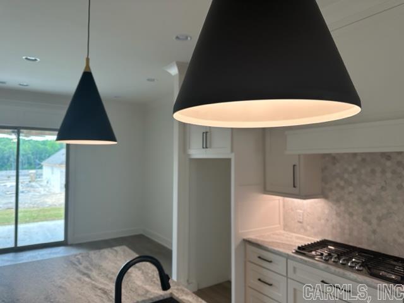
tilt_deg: +0.7
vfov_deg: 56.8
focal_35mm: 24
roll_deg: -0.4
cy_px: 152
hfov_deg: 71.6
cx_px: 202
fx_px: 280
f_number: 1.78
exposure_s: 1/140
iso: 125
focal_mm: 6.86
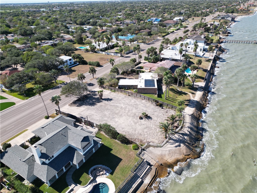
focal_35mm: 24
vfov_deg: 56.8
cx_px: 128
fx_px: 178
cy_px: 96
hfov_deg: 71.6
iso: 140
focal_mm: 6.72
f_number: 1.7
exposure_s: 1/2000
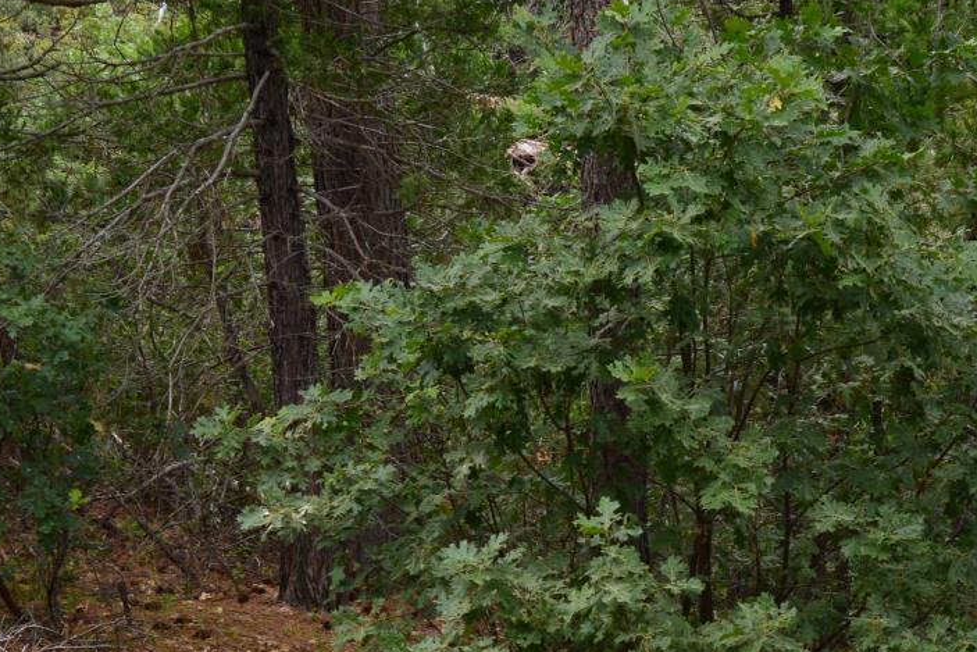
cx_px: 598
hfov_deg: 31.3
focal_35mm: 64
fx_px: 1737
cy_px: 662
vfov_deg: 20.5
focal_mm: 20
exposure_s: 1/60
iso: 450
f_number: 8
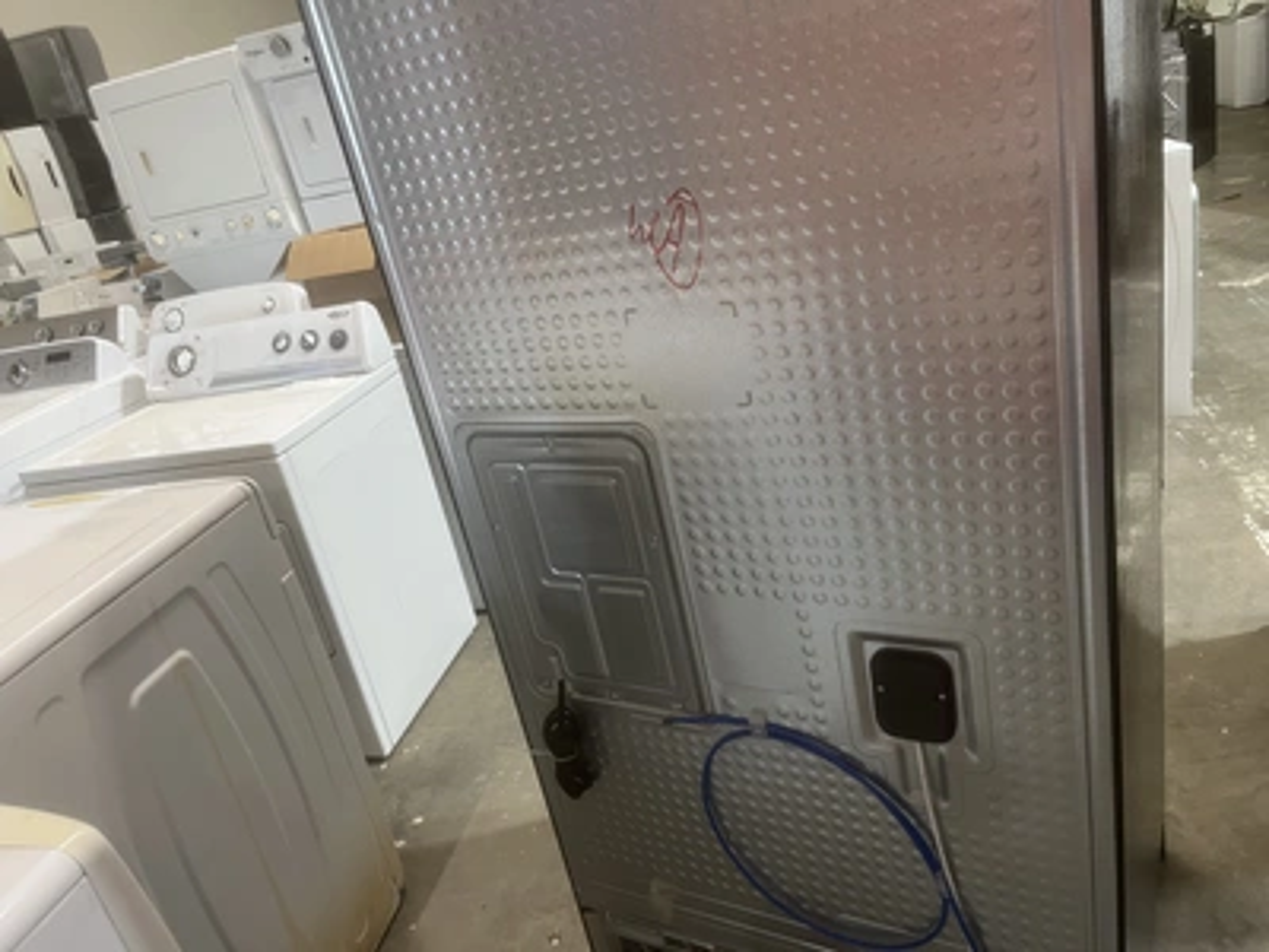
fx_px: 953
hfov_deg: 67.3
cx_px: 634
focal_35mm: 26
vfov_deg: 53.1
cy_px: 476
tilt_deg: -20.8
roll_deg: +12.5
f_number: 1.6
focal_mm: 5.1
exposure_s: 1/60
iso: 125
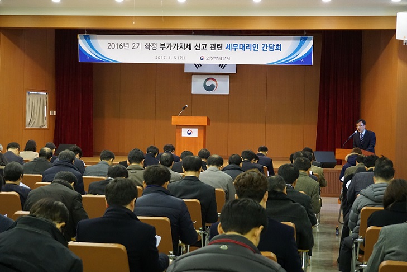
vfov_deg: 21.1
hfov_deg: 31.2
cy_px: 136
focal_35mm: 64
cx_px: 204
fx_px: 729
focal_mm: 43
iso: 3200
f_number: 5.6
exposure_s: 1/60
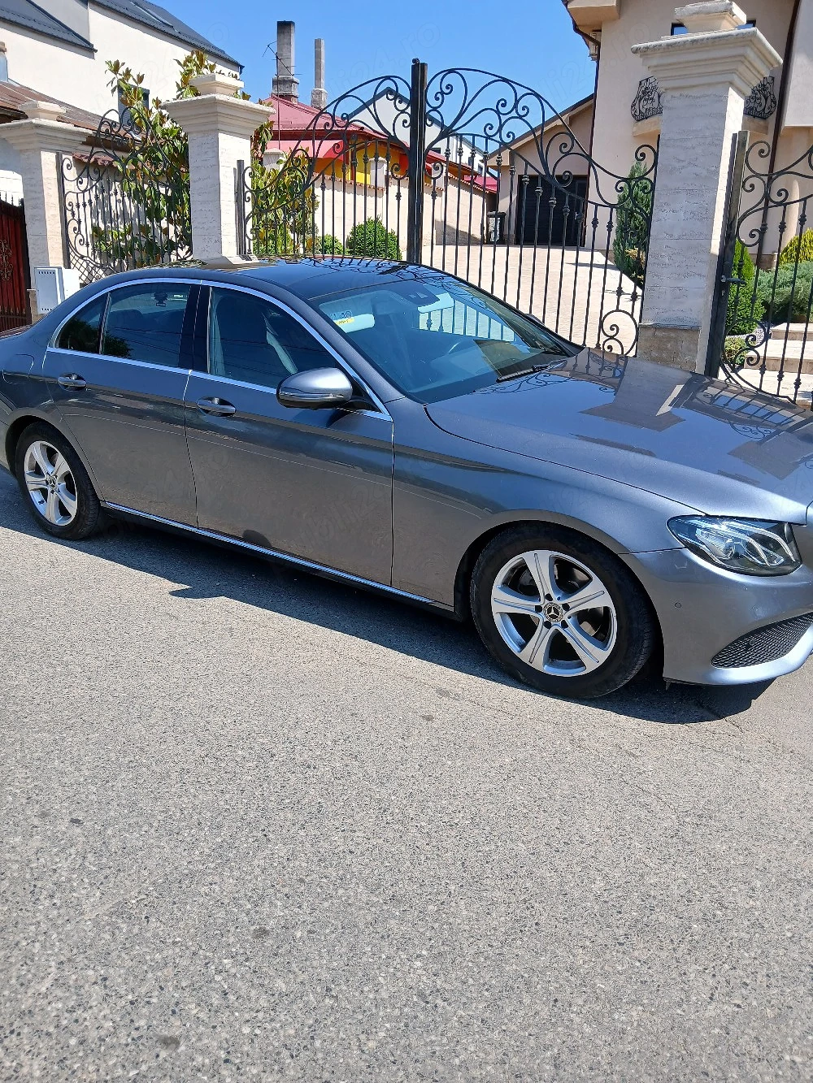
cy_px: 542
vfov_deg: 67.3
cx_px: 406
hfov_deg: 53.1
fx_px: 814
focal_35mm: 26
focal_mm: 3.98
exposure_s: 1/476
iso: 20
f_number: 1.8
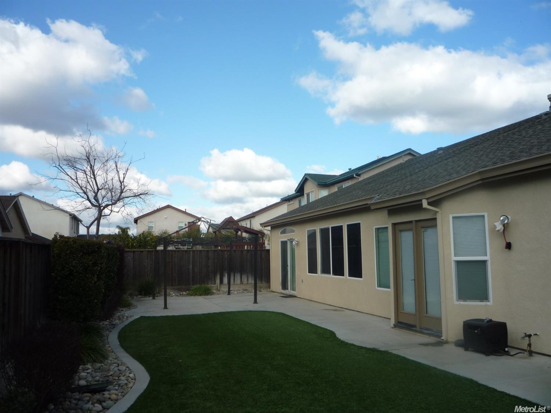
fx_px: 477
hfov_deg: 60.0
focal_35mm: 30
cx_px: 276
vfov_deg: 46.8
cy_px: 206
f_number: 5
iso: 100
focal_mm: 5.2
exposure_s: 1/400
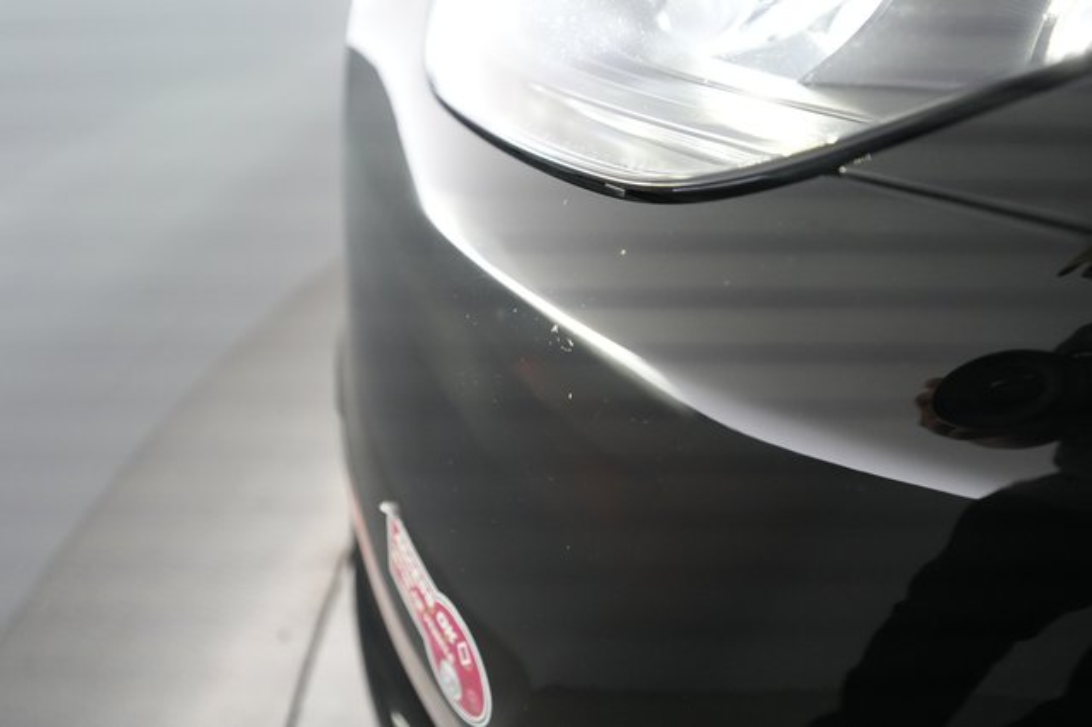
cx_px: 546
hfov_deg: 65.5
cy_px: 364
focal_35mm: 28
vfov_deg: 46.4
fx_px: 849
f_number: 2.8
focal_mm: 28
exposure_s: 1/320
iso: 5000
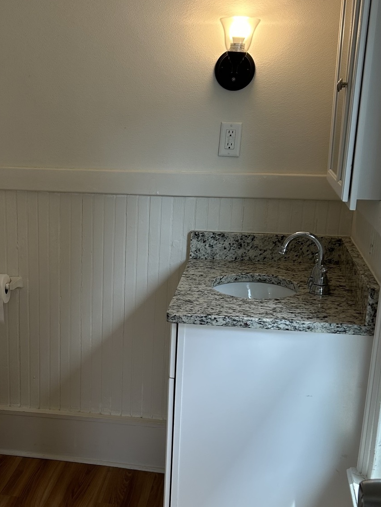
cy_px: 339
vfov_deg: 35.8
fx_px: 777
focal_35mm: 53
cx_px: 89
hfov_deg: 27.1
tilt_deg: -18.0
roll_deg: -0.3
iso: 40
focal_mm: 5.7
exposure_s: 1/120
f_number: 1.5
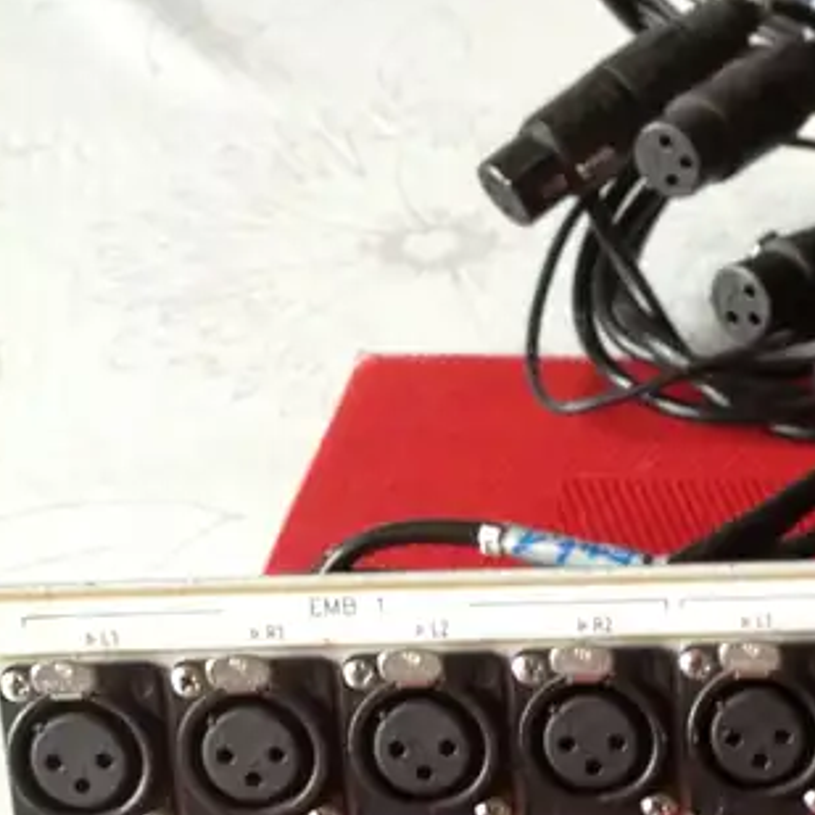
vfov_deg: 17.0
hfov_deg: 16.0
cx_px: 1197
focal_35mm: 100
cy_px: 810
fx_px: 2664
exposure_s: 1/15
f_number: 2.4
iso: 125
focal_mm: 4.28
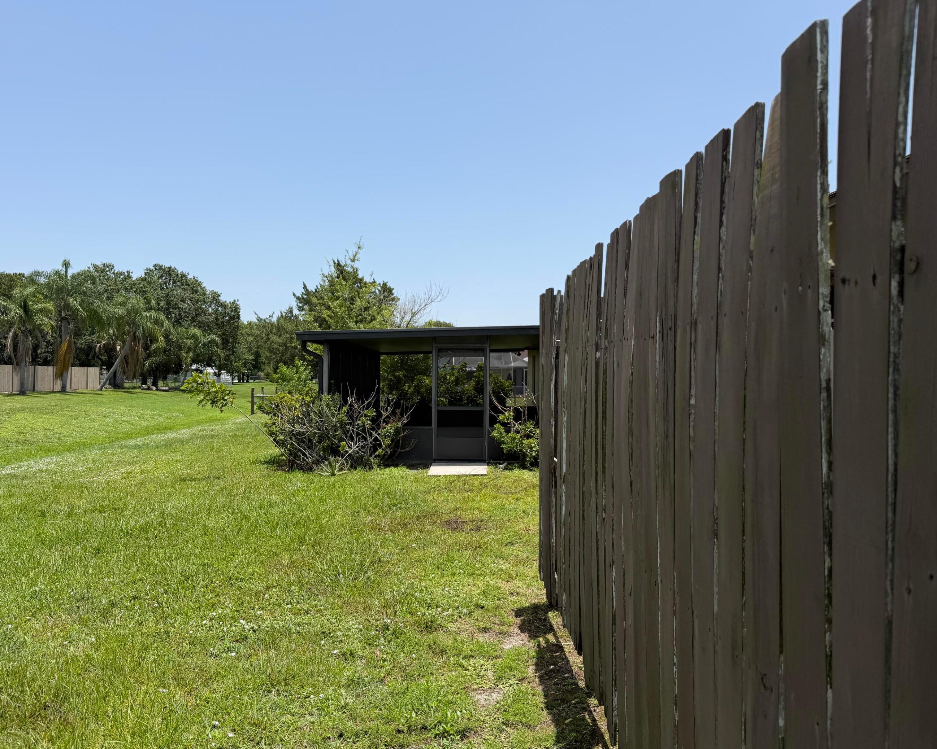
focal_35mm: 26
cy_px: 383
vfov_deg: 54.9
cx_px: 432
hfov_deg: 65.9
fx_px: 721
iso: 80
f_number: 1.78
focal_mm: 6.76
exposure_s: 1/4673
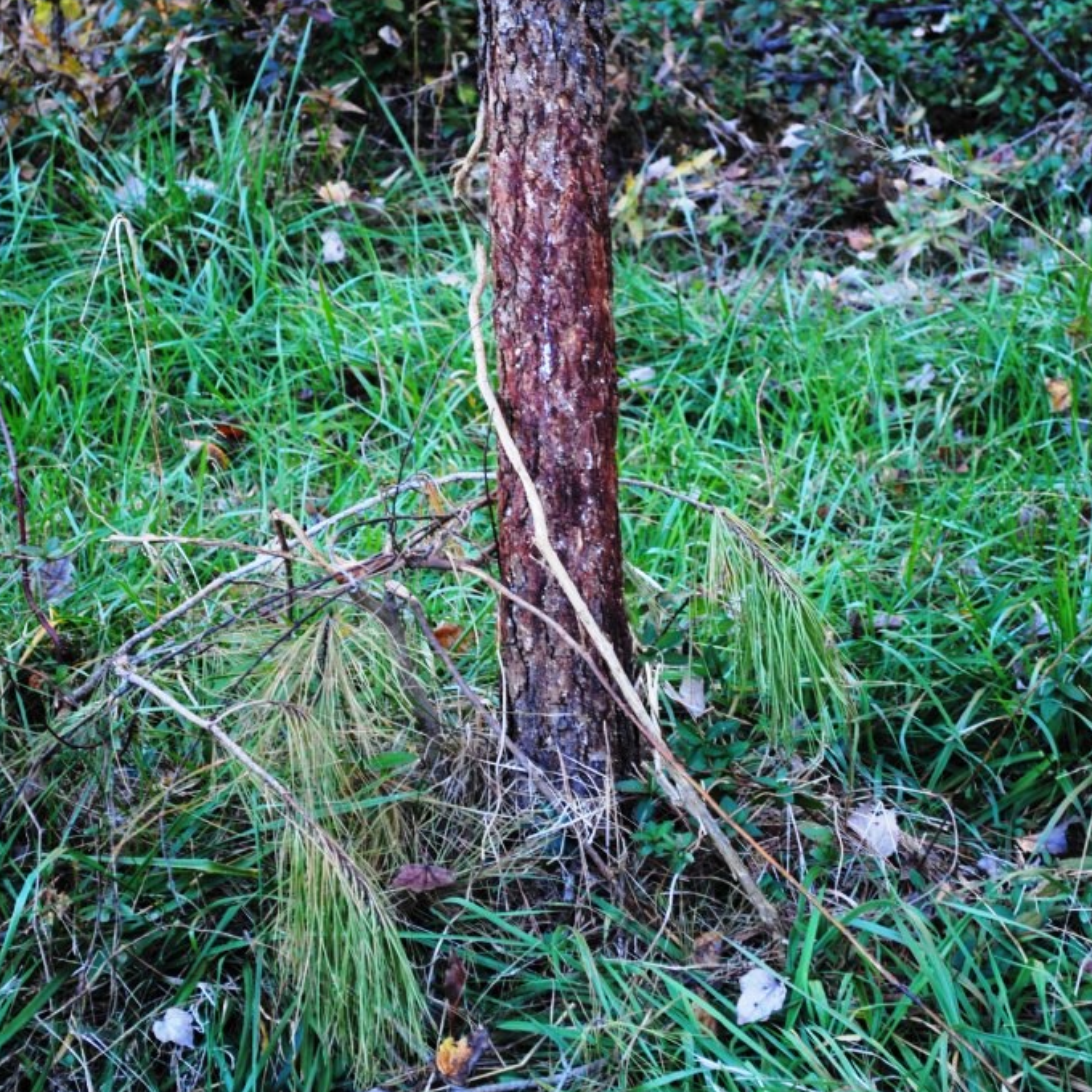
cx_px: 545
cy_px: 366
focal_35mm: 106
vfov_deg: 16.4
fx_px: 3770
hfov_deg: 16.5
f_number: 5.6
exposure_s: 1/30
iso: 220
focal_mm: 55
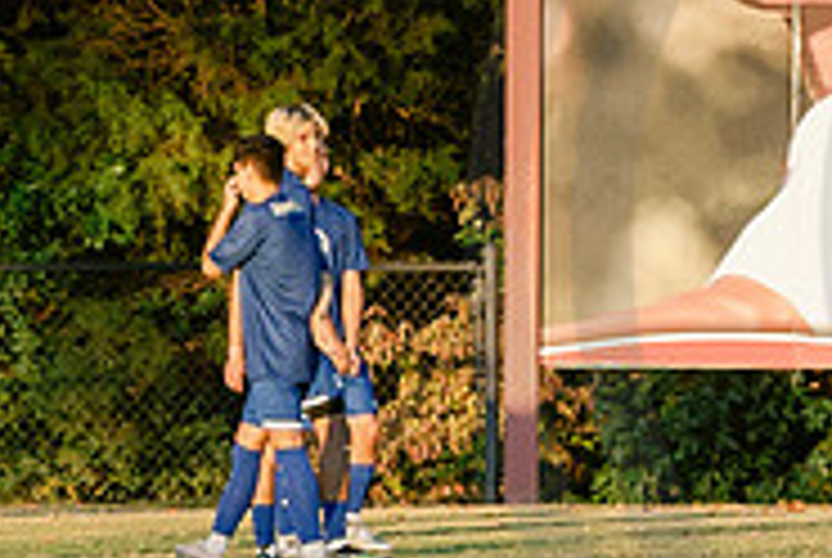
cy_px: 291
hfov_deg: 2.9
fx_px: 16551
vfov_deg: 1.9
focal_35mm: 715
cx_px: 1068
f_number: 5.6
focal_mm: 90
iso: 640
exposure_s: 1/500
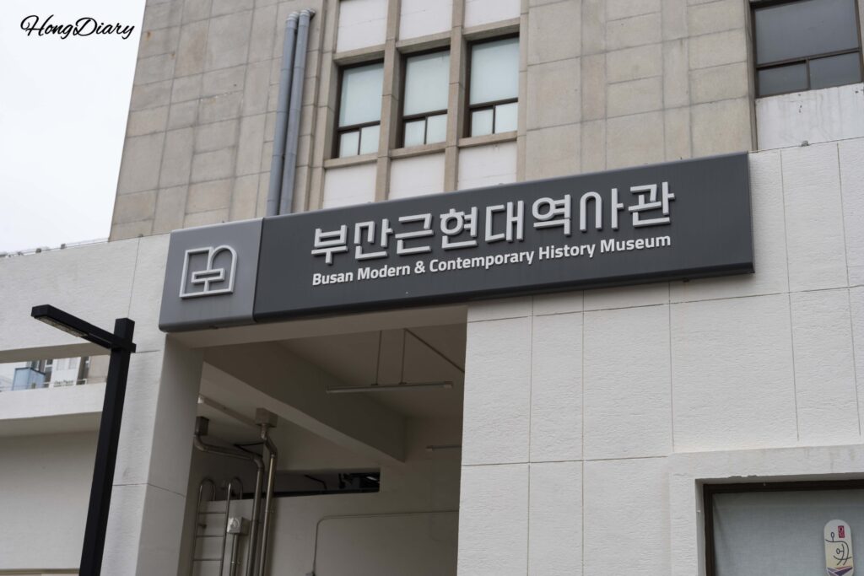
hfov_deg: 39.6
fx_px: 1200
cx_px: 432
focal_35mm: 50
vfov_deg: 27.0
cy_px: 288
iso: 100
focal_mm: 50
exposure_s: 1/250
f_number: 7.1
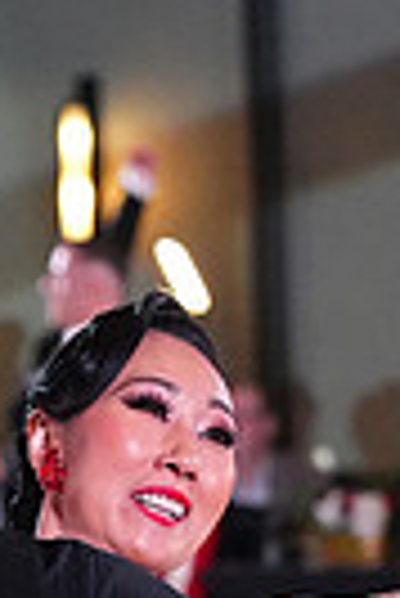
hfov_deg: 2.7
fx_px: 8544
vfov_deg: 4.0
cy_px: 1223
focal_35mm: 514
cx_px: 119
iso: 8000
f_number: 5
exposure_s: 1/400
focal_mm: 118
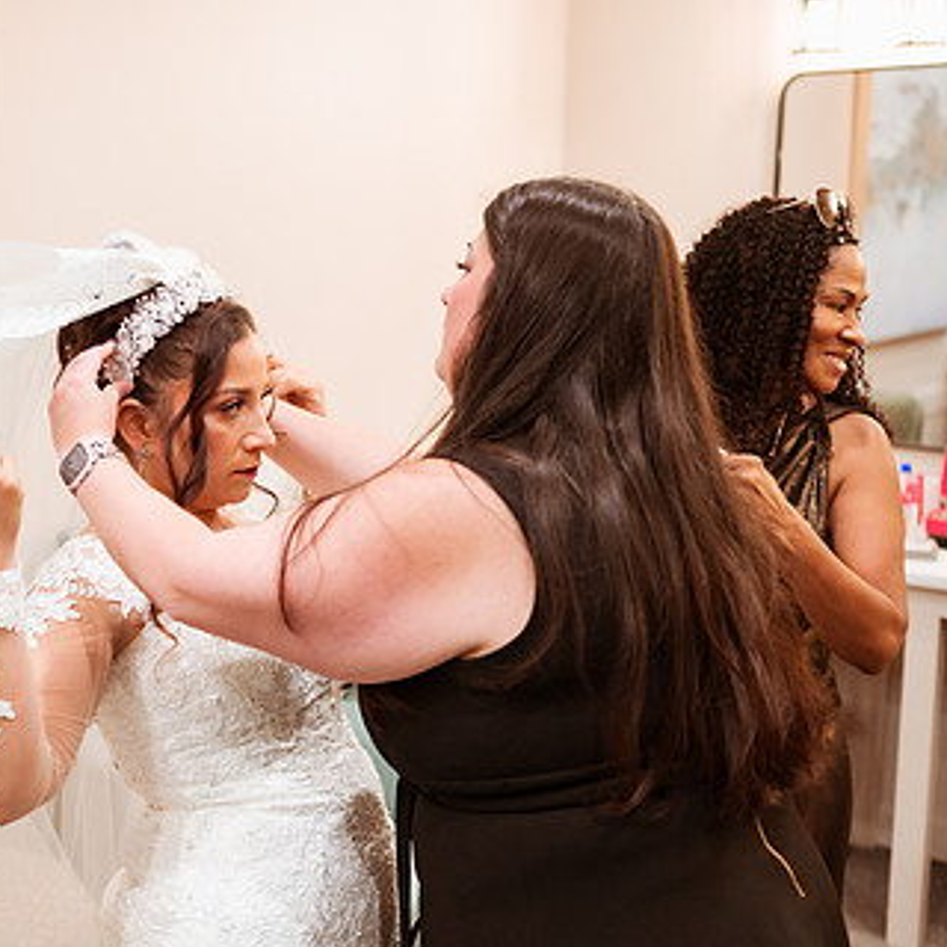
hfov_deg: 30.5
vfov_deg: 31.6
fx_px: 1671
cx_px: 130
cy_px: 502
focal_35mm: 54
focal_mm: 35
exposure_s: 1/500
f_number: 1.8
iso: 1250
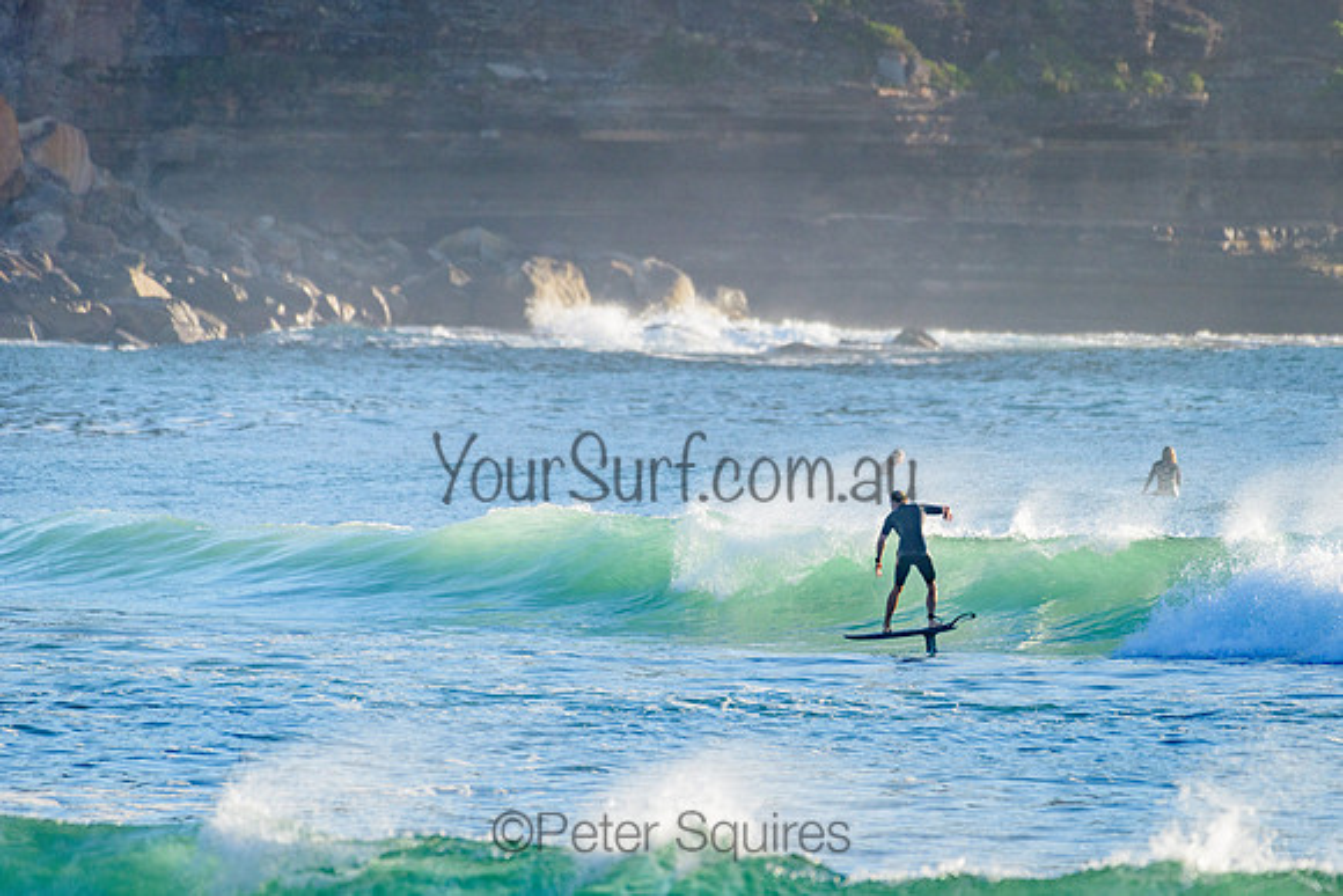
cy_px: 360
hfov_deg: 3.4
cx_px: 816
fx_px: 22864
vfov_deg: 2.2
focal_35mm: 613
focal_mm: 500
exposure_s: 1/2000
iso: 450
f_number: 5.6
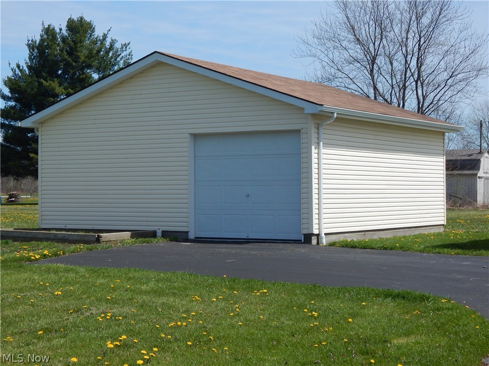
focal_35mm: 69
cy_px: 183
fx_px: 975
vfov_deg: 21.3
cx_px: 244
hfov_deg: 28.2
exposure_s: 1/1500
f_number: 4.1
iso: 125
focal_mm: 12.3
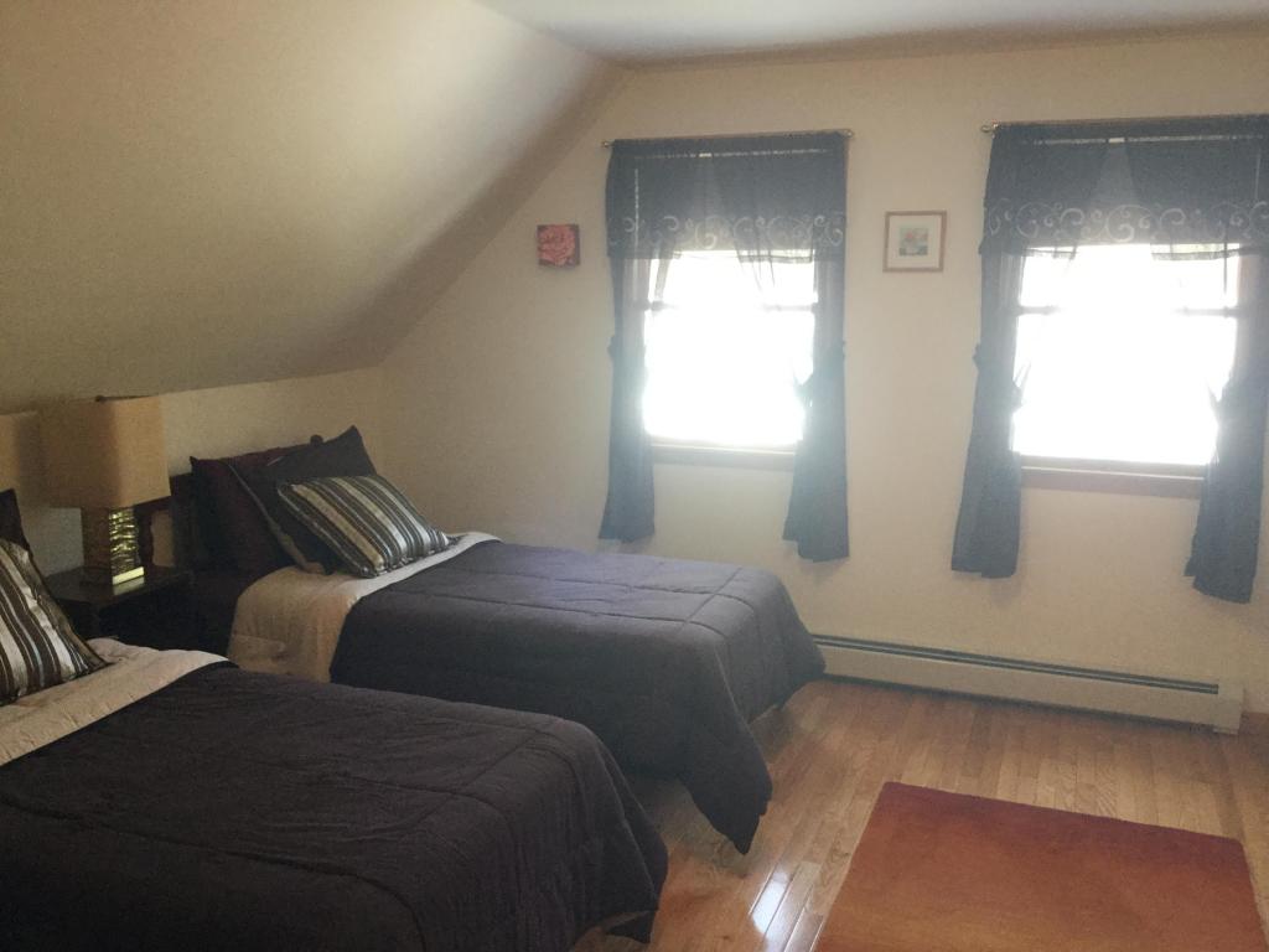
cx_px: 634
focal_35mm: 31
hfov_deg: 58.4
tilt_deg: -9.0
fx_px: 1136
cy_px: 476
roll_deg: -0.5
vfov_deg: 45.4
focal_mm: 3.3
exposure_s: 1/30
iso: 32
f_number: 2.4
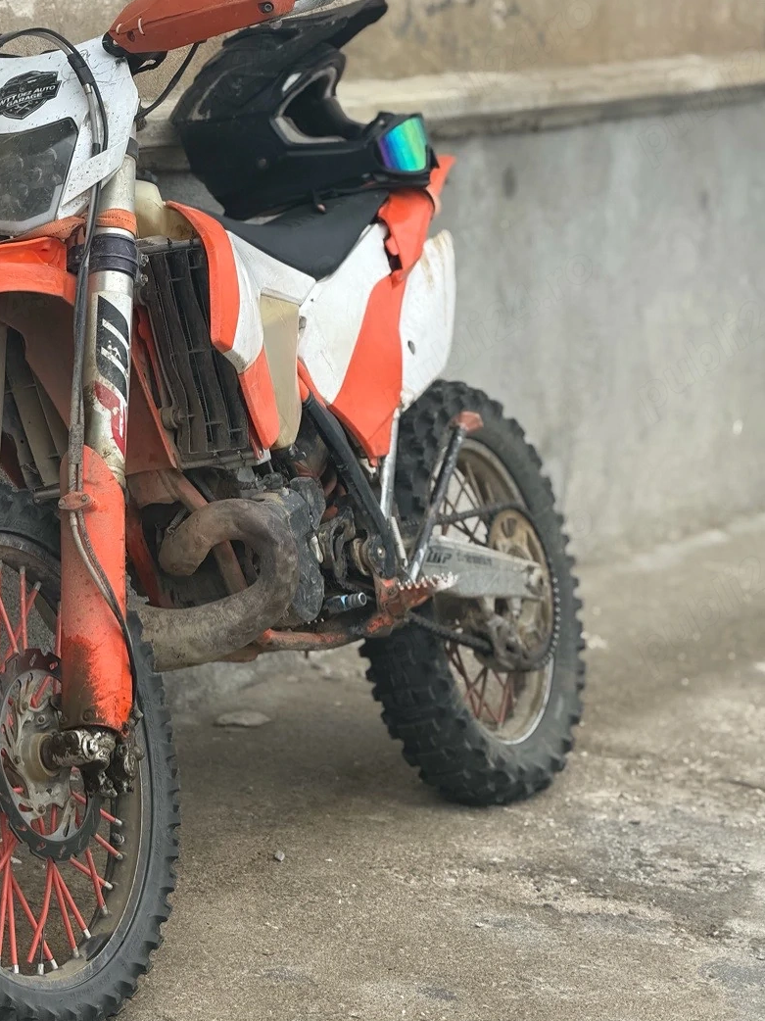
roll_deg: -2.3
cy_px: 371
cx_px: 299
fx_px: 3773
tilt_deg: -7.1
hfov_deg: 11.6
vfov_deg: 15.4
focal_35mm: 128
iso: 40
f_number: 2.8
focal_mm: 16.89
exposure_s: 1/638
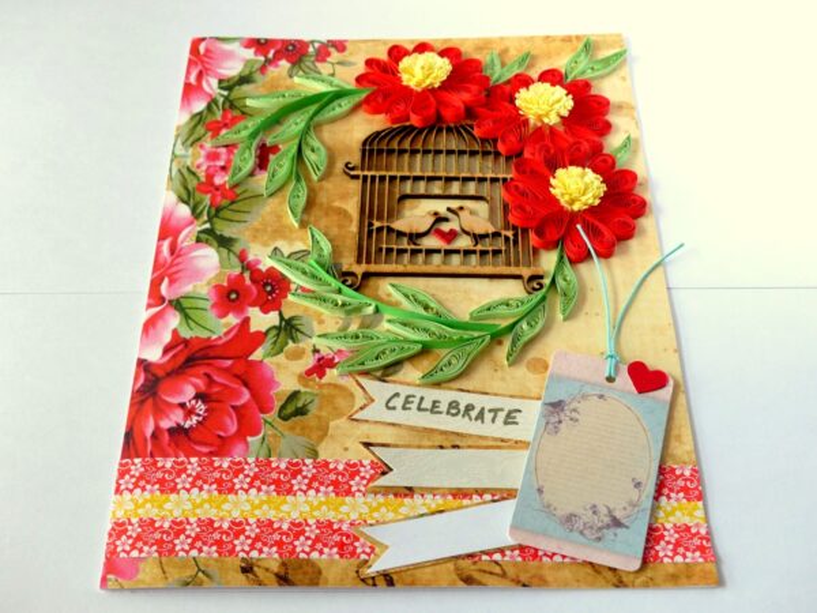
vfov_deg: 29.1
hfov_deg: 38.2
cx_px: 408
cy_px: 306
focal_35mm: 50
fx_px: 1180
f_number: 2.8
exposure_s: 1/125
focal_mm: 9.1
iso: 100
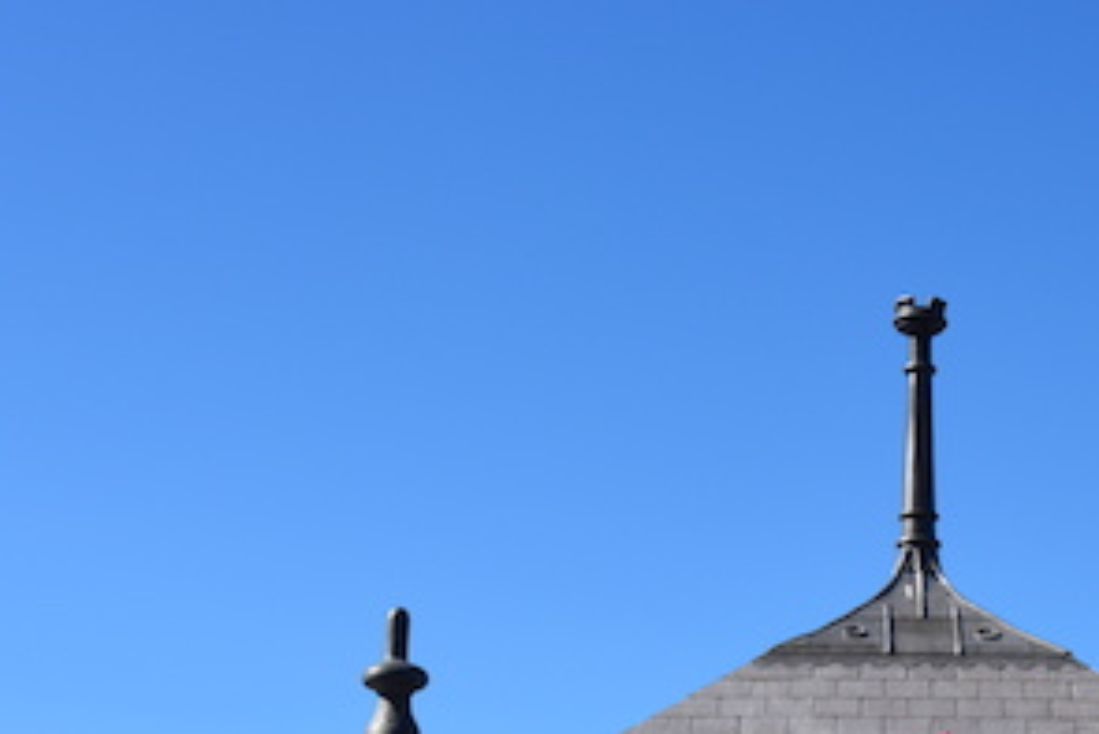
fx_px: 2382
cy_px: 762
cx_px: 1080
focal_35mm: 78
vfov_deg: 17.1
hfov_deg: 24.8
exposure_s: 1/320
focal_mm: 24
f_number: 10
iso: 200
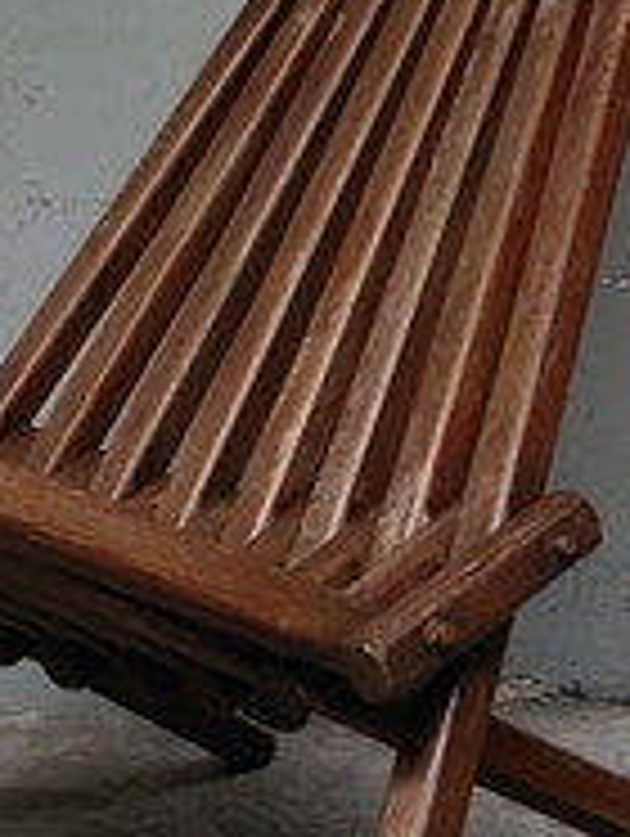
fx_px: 2131
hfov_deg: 16.8
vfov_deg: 21.7
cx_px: 202
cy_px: 70
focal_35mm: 88
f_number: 1.8
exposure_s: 1/30
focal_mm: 5.23
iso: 500
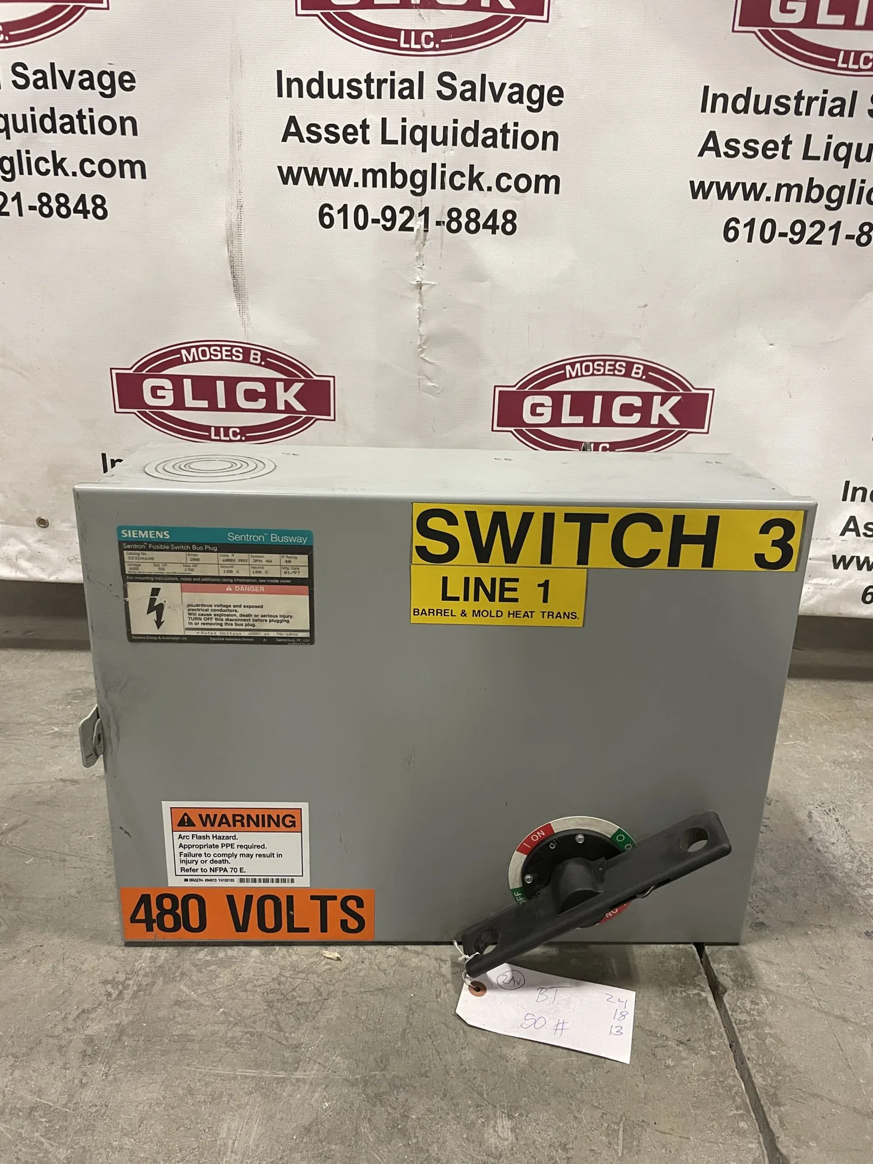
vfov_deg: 67.3
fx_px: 874
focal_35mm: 26
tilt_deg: -21.6
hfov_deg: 53.1
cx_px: 436
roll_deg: -1.2
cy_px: 582
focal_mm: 4.2
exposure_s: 1/60
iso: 500
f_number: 1.6
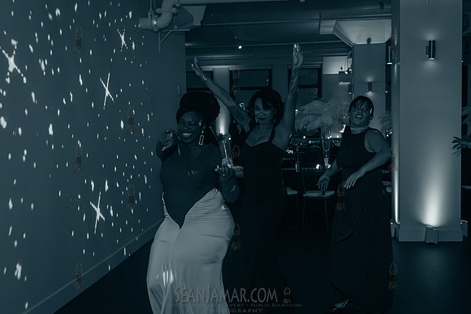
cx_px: 233
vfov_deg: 32.1
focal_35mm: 42
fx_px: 546
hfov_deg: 46.6
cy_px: 165
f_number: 5
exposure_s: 1/400
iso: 8000
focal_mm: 35
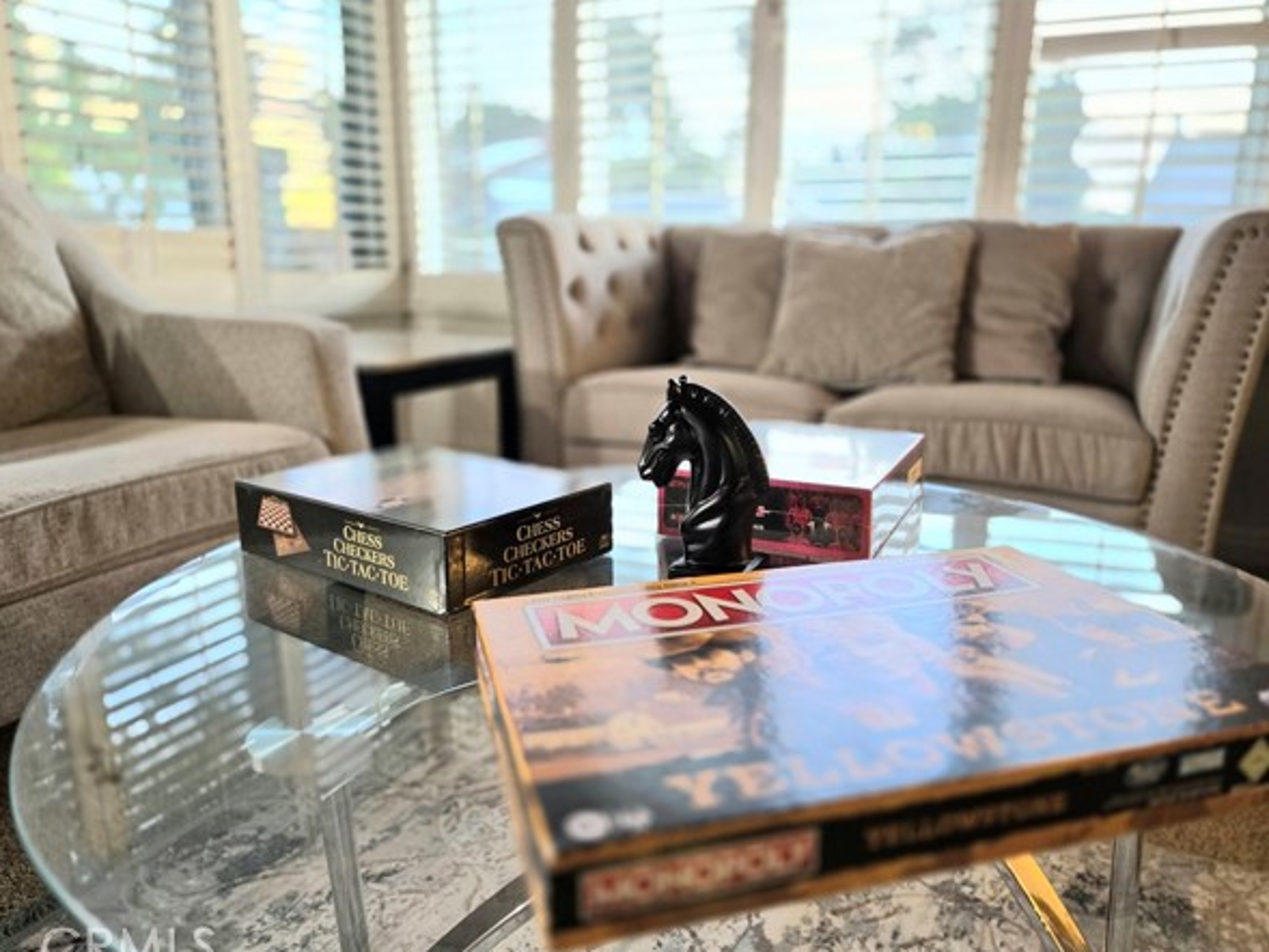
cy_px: 461
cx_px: 649
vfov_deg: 54.9
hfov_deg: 69.4
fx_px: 917
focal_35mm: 25
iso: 160
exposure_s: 1/120
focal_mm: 5.4
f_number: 1.8
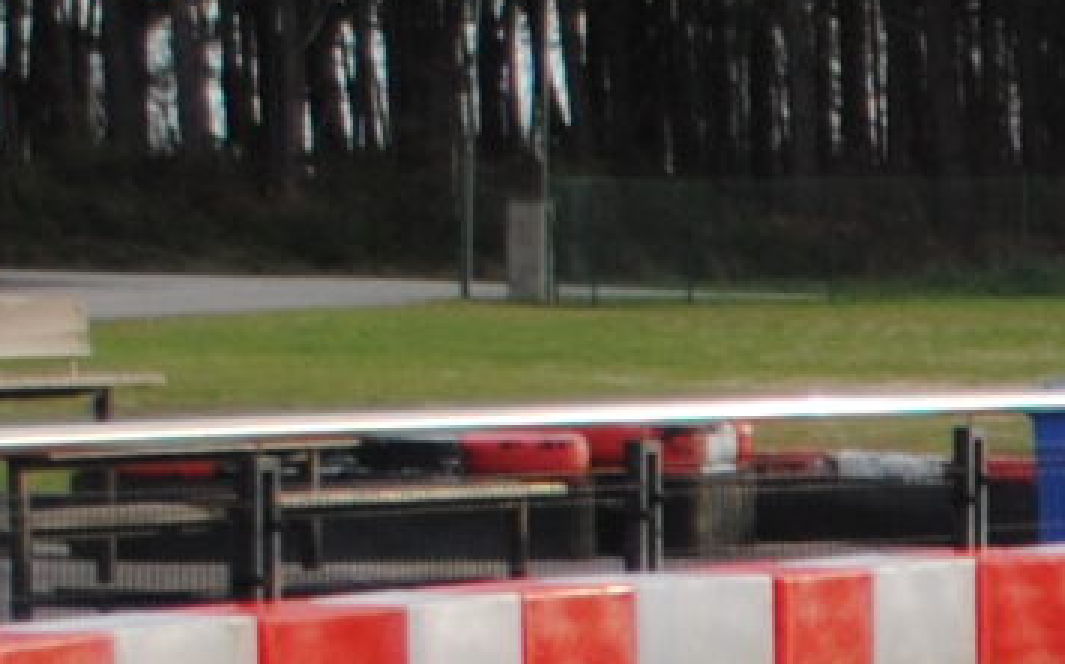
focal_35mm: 320
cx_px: 3177
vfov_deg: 4.0
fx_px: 9273
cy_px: 1947
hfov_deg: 6.1
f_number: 5.6
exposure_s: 1/125
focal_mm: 29
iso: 200
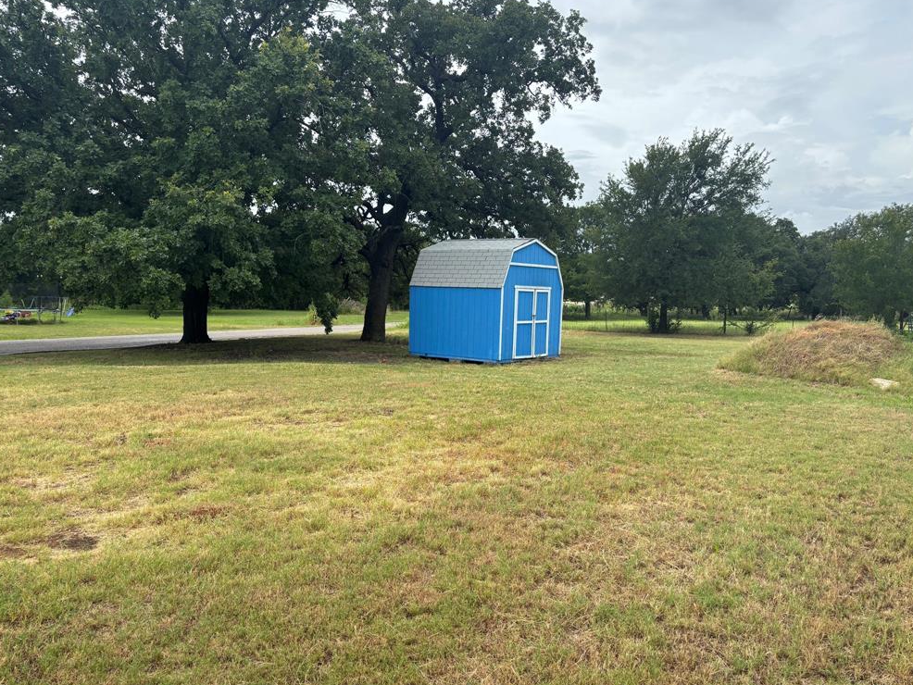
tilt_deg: -5.4
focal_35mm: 27
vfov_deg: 51.4
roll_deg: -1.4
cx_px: 467
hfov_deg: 65.3
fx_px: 712
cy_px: 342
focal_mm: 5.96
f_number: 1.6
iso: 50
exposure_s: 1/2857
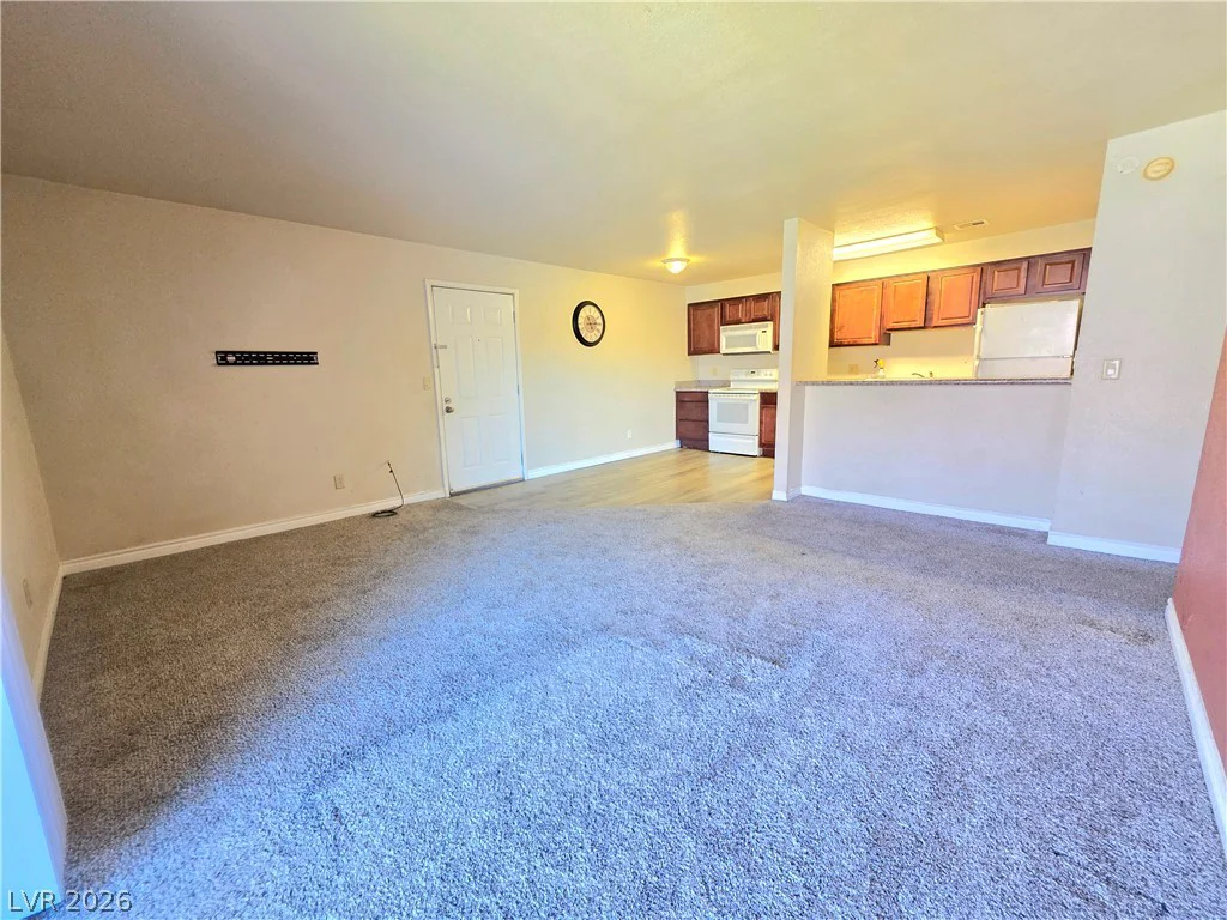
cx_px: 614
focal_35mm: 13
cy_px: 460
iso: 320
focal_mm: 2.2
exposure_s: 1/60.2
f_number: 1.9
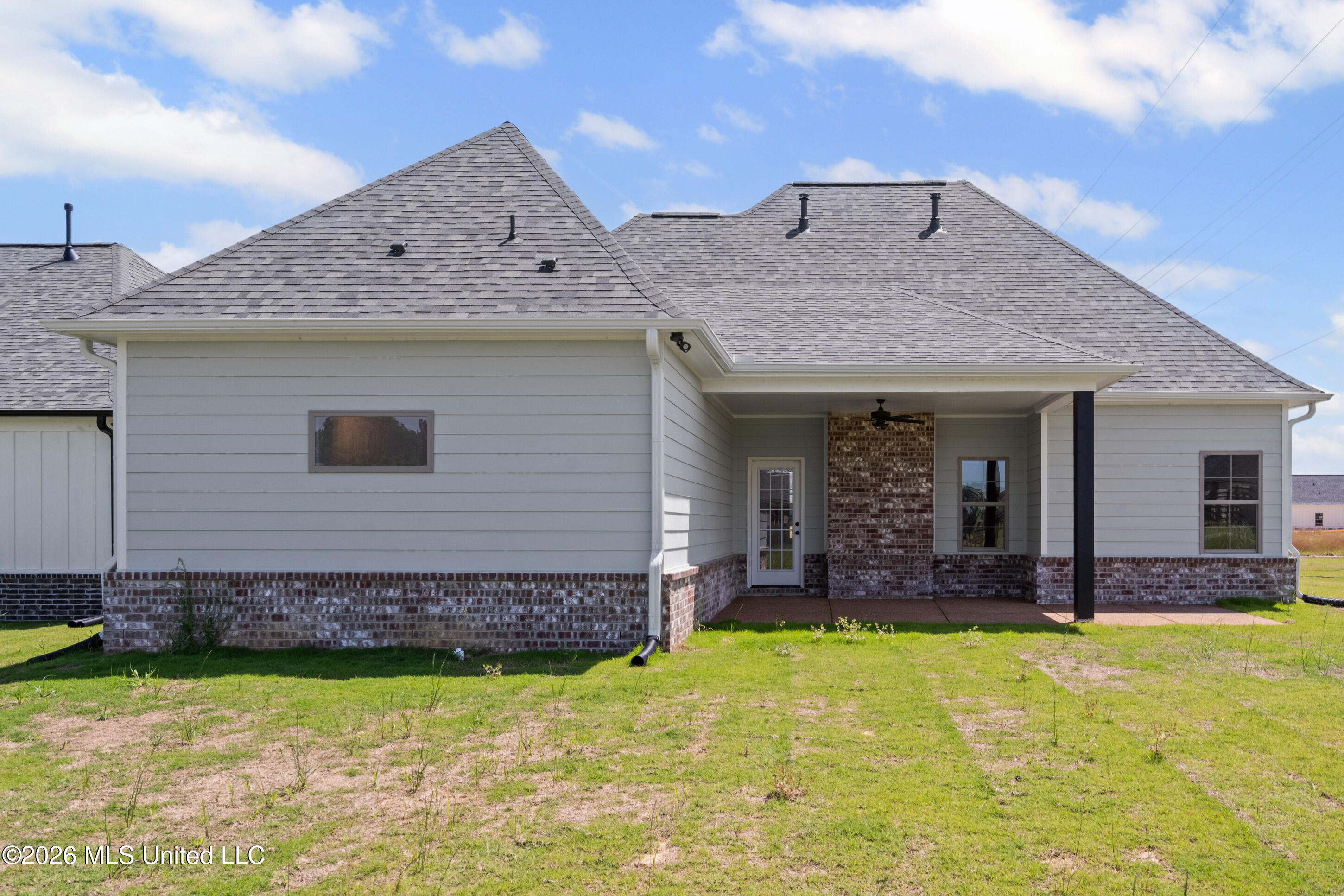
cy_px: 448
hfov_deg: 67.4
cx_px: 672
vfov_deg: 47.9
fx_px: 1008
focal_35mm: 27
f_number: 9
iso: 800
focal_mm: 27
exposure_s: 1/640
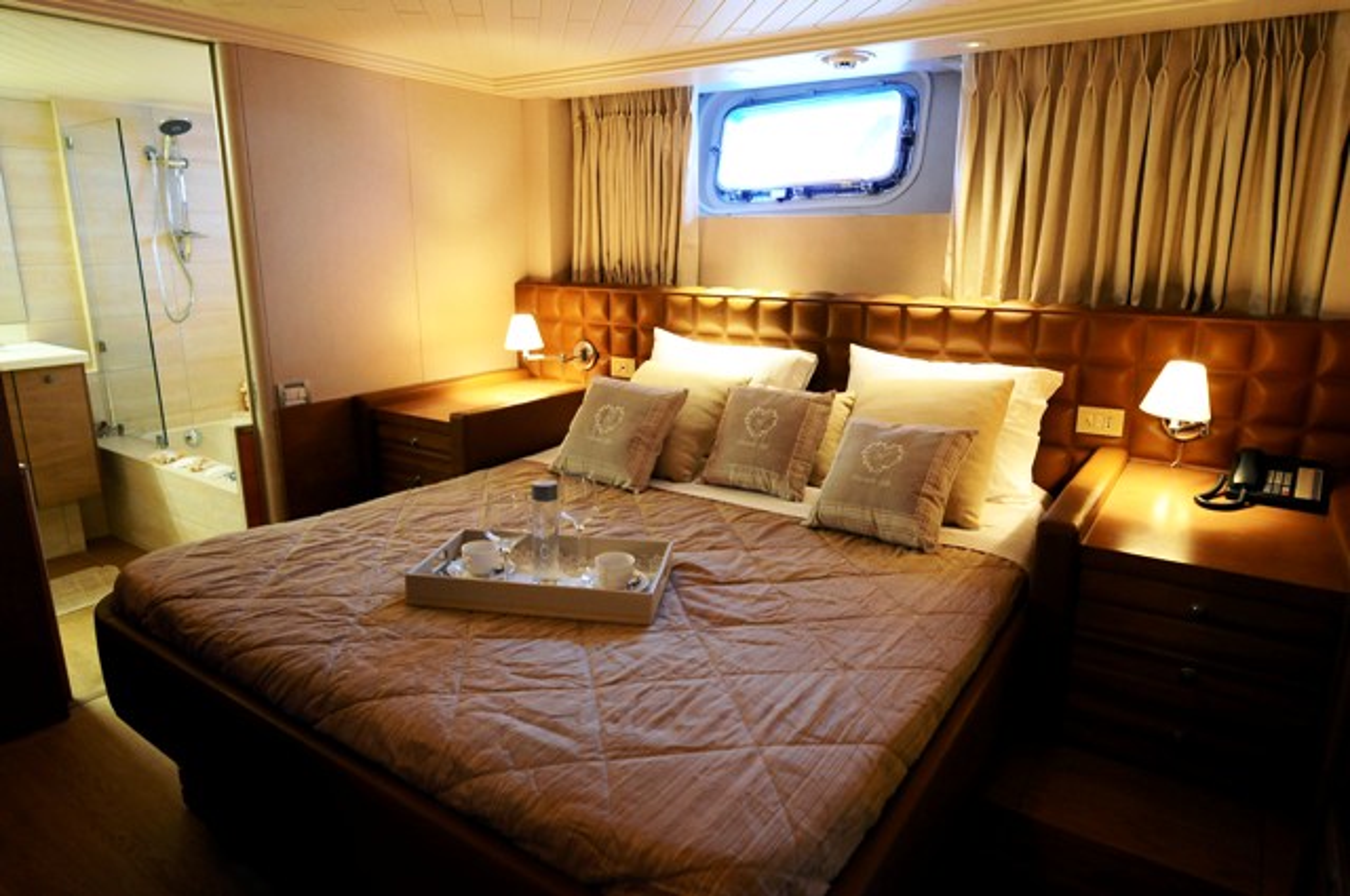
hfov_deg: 81.3
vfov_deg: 59.4
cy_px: 448
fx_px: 786
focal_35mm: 21
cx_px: 675
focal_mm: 14
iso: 1000
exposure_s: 1/50
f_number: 2.8
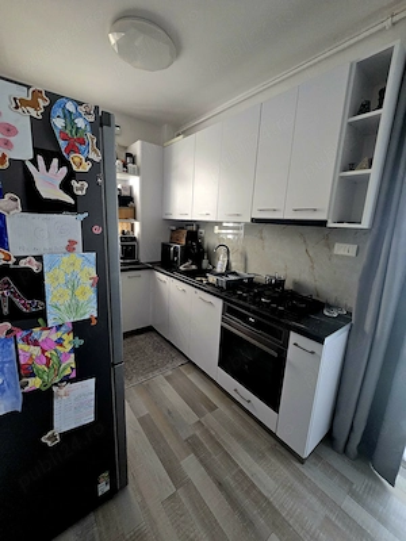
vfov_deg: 106.2
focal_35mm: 13
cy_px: 270
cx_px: 203
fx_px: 203
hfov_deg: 89.9
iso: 640
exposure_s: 1/50.3
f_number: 2.2
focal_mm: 2.2
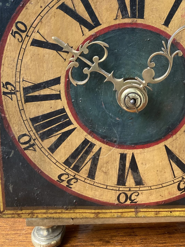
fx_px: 356
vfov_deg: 36.4
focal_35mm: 50
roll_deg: -2.1
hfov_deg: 28.7
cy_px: 36
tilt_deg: -8.4
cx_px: 139
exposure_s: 1/60
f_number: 1.8
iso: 100
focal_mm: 3.99
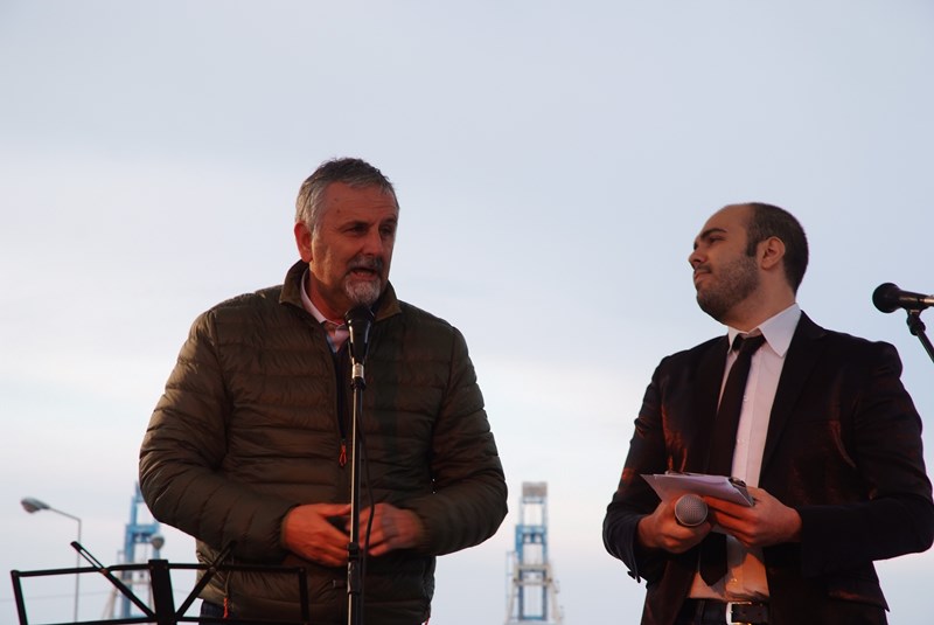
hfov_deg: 19.4
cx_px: 467
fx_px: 2727
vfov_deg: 13.1
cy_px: 312
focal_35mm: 105
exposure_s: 1/40
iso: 400
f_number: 6.3
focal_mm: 70
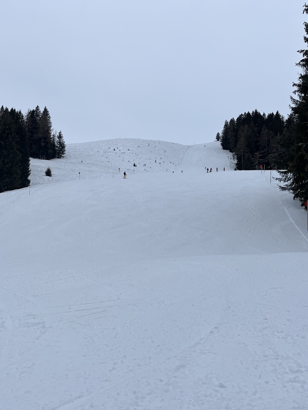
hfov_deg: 39.7
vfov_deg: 52.6
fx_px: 415
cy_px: 206
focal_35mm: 35
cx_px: 81
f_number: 1.6
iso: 50
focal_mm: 5.1
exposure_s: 1/1832
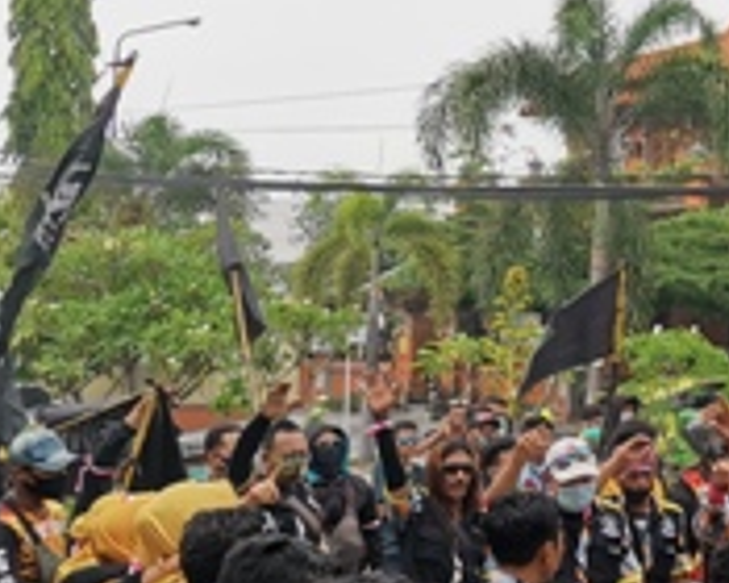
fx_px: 2007
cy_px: 287
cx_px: 1083
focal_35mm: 93
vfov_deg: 16.5
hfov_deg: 18.4
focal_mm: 4.75
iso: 50
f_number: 1.8
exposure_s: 1/1096
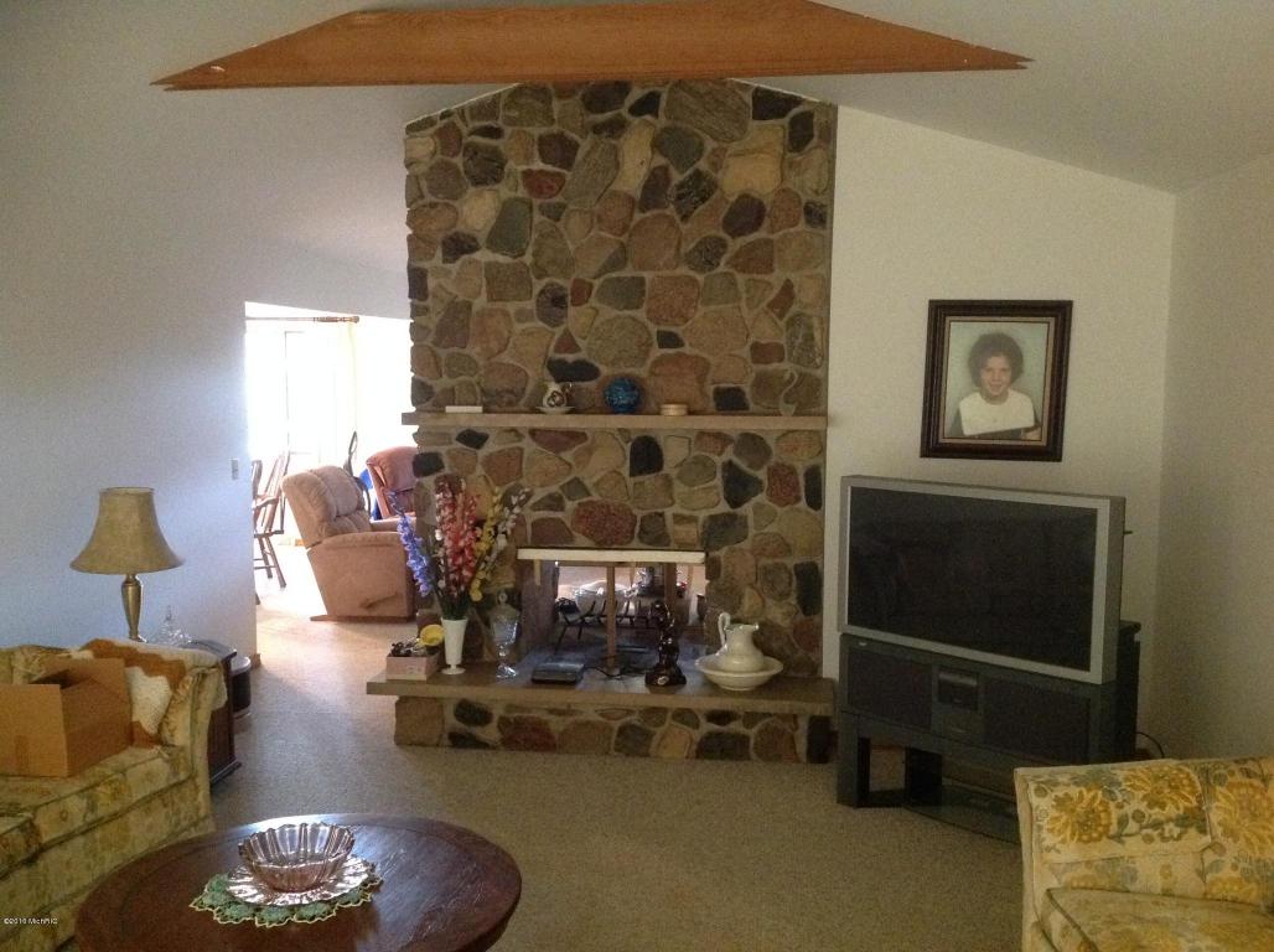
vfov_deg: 40.6
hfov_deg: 52.7
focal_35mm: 35
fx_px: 1286
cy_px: 476
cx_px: 637
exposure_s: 1/15
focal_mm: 4.28
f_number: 2.4
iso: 640
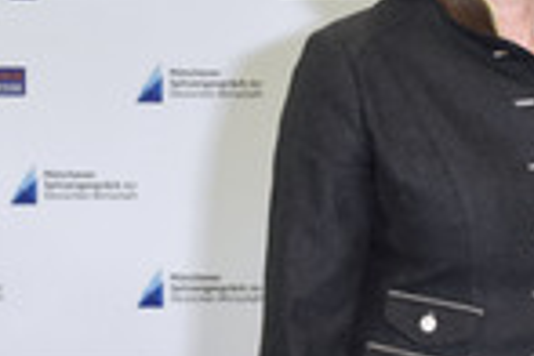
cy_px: 193
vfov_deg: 11.0
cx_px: 463
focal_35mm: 125
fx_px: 1847
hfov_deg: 16.3
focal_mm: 27
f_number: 6.3
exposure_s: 1/60
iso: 2500
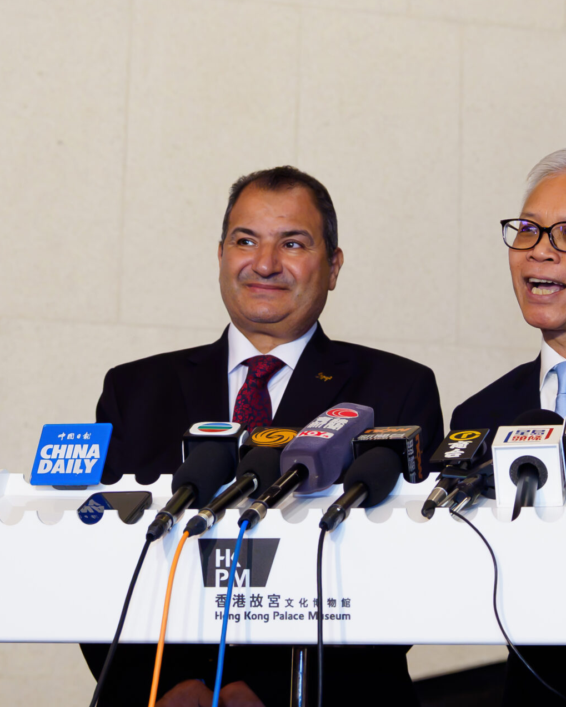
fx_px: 2135
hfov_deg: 15.0
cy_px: 316
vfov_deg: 18.8
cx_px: 499
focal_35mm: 102
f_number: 3.2
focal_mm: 36
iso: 4000
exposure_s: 1/160
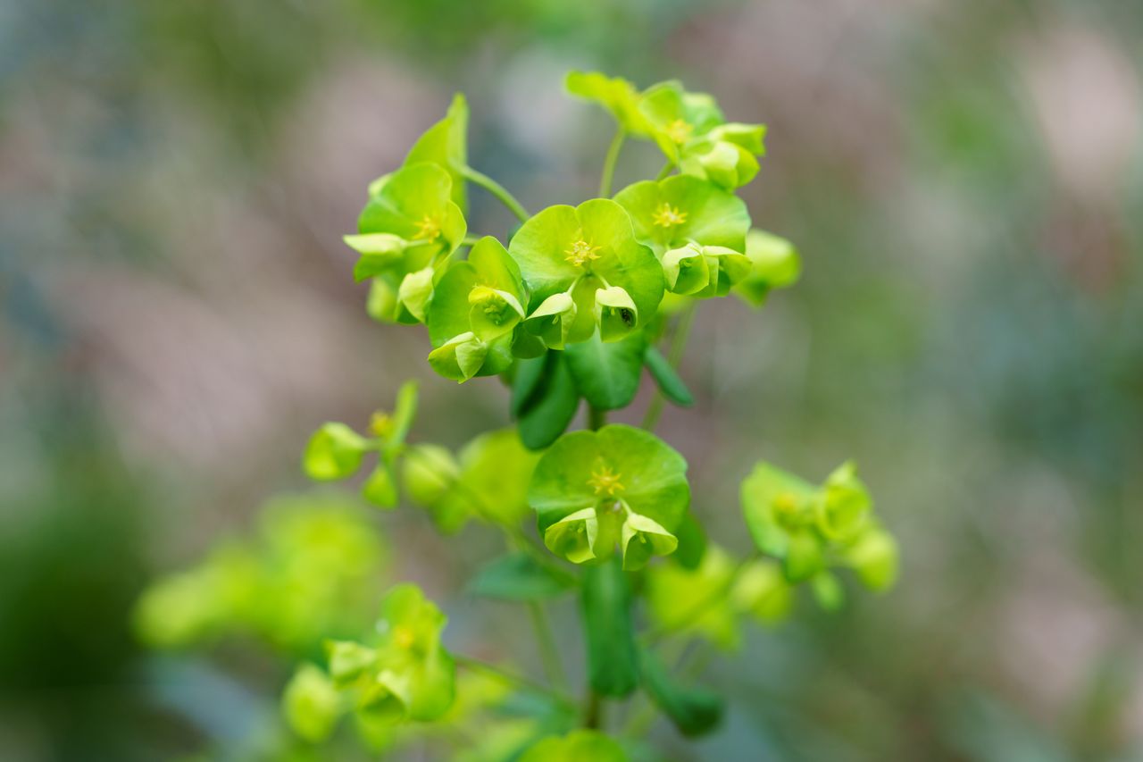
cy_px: 381
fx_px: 2222
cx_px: 572
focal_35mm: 70
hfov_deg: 28.8
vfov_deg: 19.5
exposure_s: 1/200
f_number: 4
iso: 200
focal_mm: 70
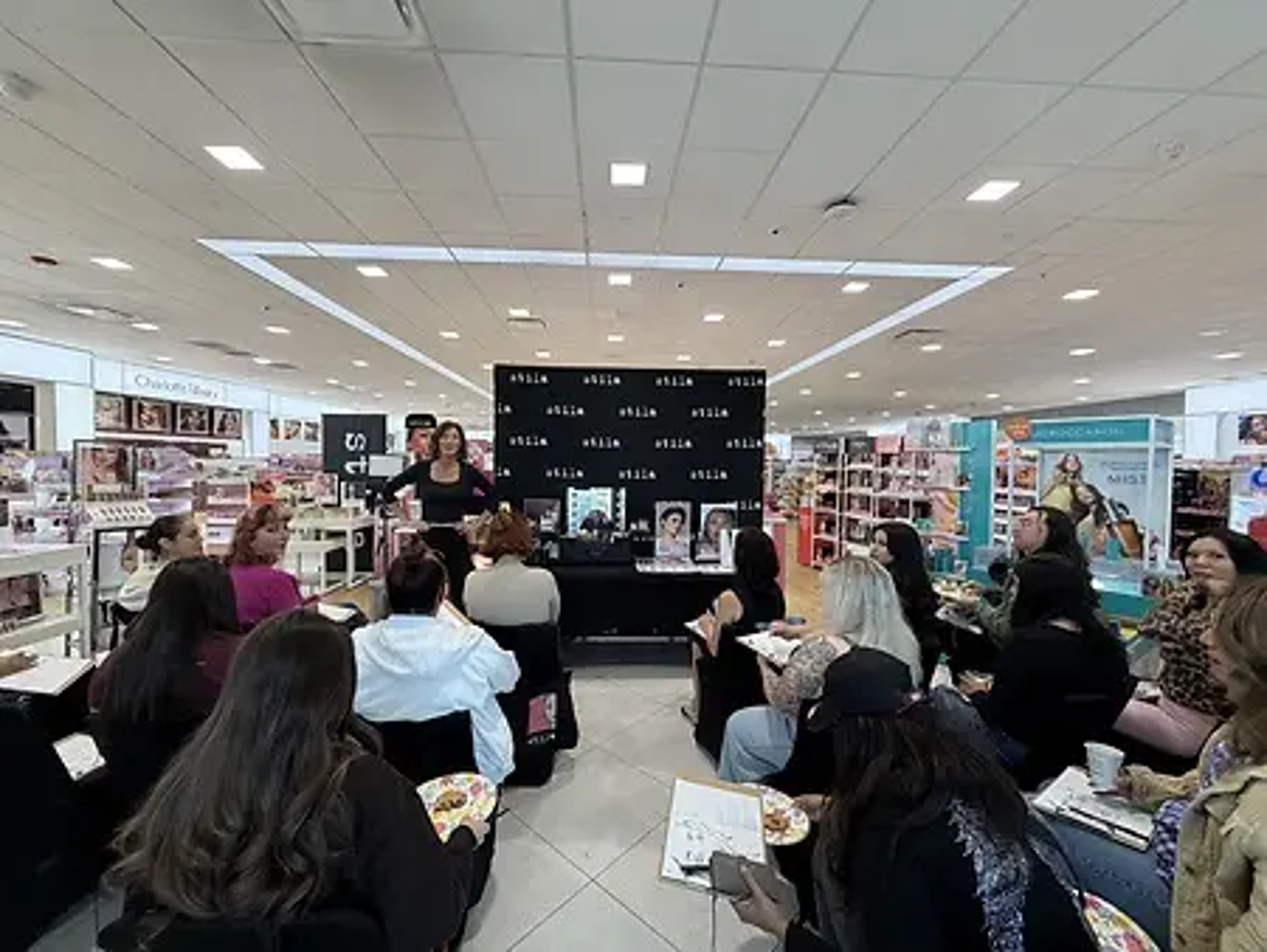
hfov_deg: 102.0
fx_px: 513
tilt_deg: -1.7
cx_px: 634
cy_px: 476
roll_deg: -0.5
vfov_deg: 85.7
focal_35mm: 14
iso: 125
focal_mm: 2.22
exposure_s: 1/120
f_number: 2.2
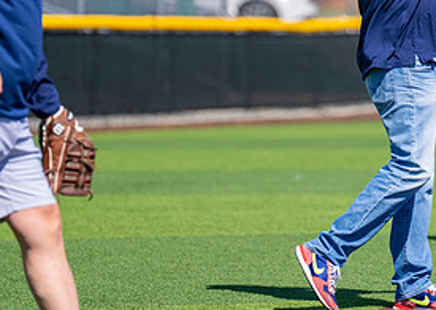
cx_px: 439
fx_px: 5246
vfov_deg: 3.4
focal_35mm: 424
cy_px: 29
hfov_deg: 4.8
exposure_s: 1/4000
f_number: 2.8
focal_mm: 165
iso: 160
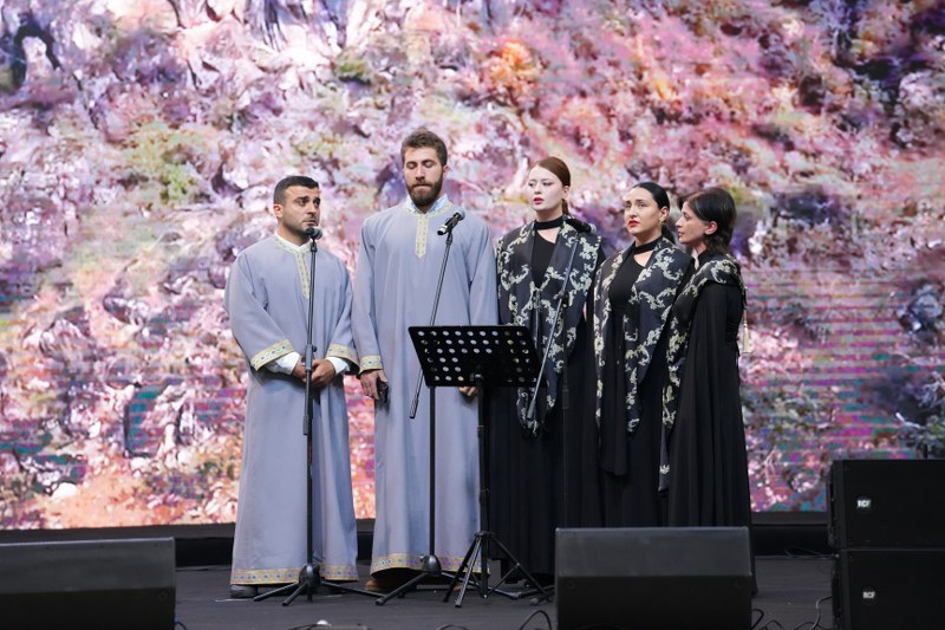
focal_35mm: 200
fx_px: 5249
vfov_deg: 6.9
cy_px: 315
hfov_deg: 10.3
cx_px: 472
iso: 4000
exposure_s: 1/200
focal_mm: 200
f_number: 4
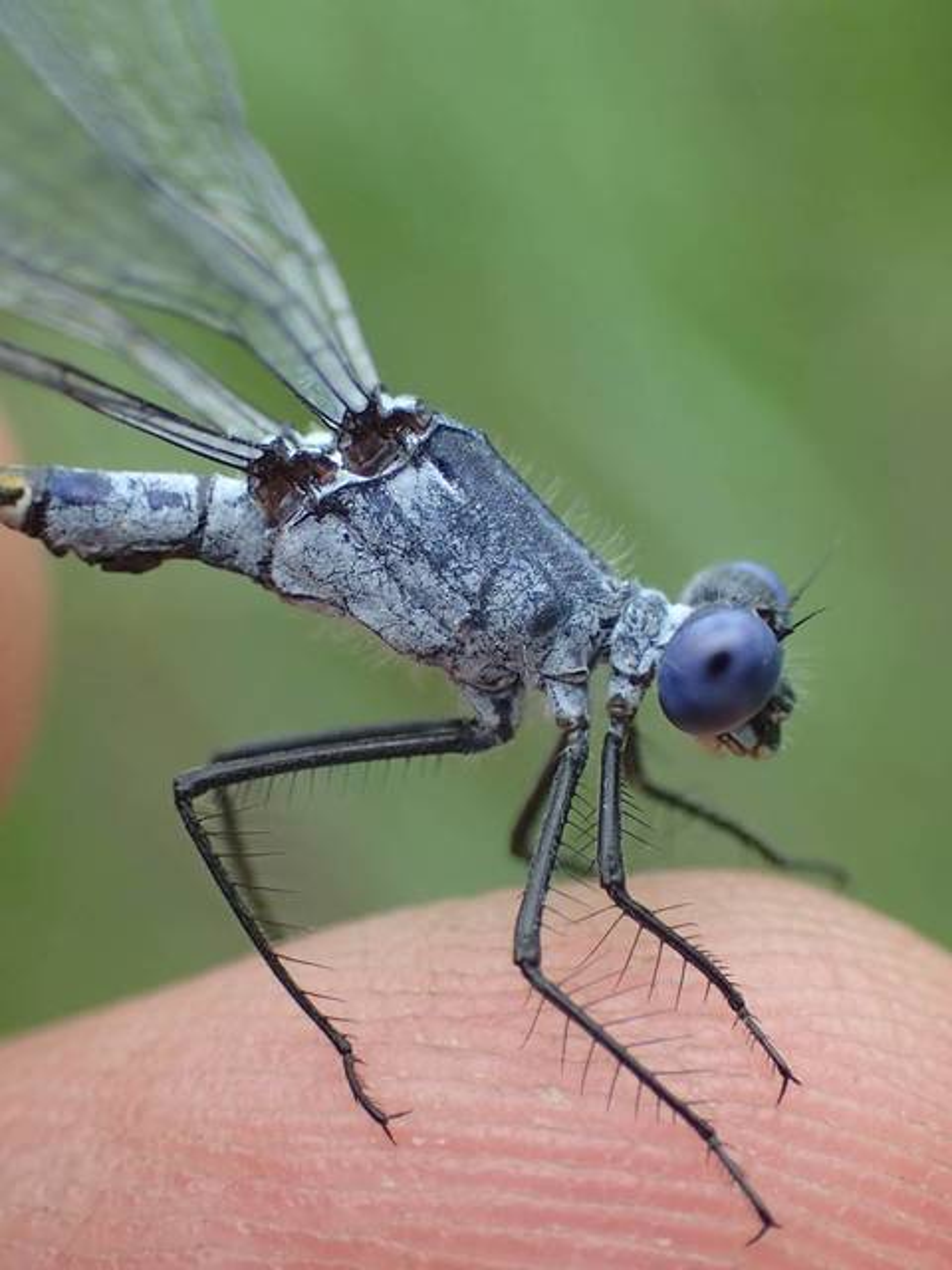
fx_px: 1943
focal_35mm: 53
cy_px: 635
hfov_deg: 27.5
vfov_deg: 36.2
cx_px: 476
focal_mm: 9.61
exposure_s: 1/250
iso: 100
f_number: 3.4
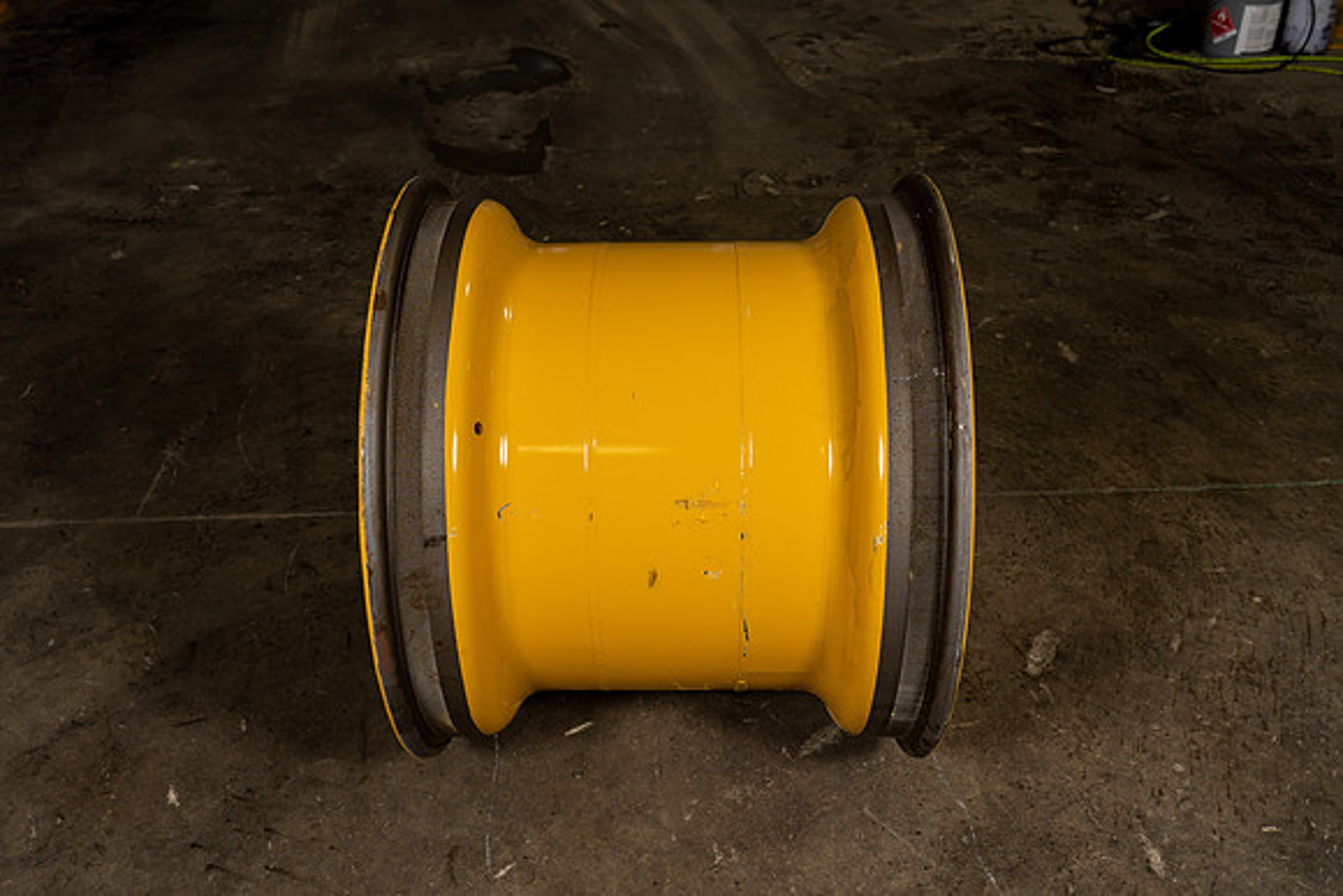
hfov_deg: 55.8
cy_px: 448
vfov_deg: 38.9
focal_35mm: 34
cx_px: 672
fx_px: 1269
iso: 800
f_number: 5.6
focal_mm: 34
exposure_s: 1/100
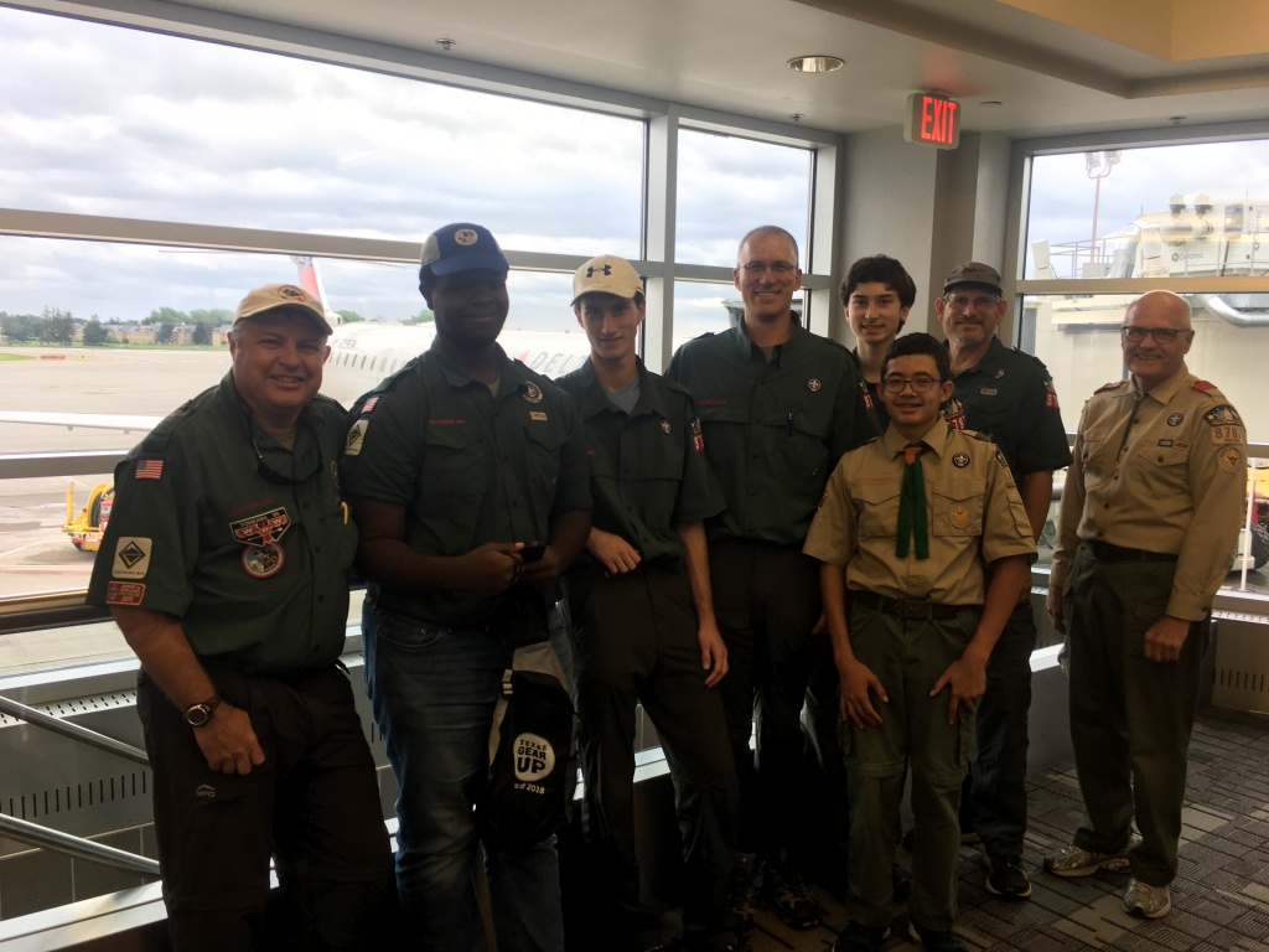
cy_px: 476
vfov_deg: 48.2
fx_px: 1063
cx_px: 634
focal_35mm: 29
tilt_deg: -6.8
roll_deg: -0.2
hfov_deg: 61.7
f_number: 2.2
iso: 32
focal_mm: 4.15
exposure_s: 1/60
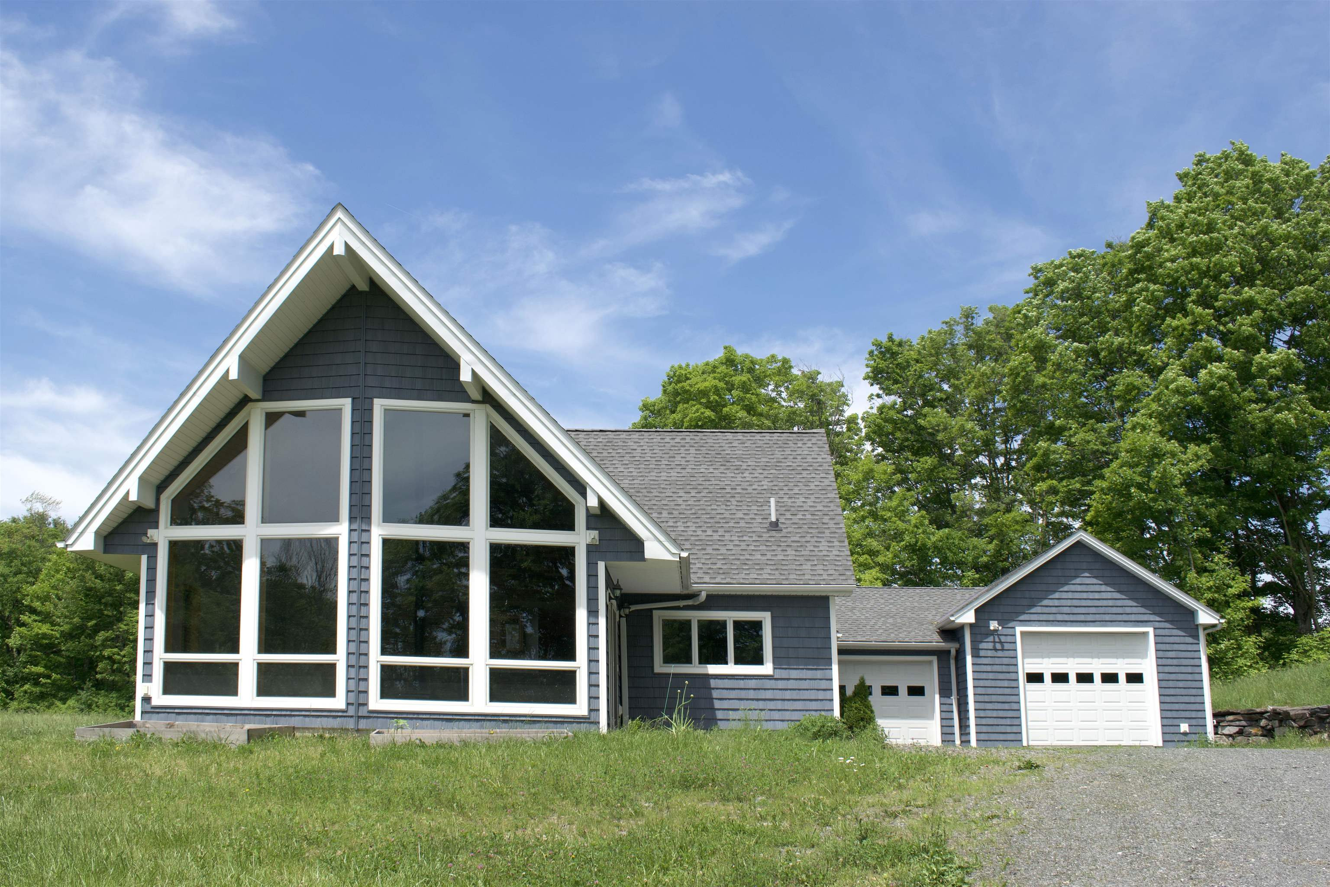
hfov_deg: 57.2
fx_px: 1219
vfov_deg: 40.0
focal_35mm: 33
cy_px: 444
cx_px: 665
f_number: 9
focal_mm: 22
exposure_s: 1/320
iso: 100
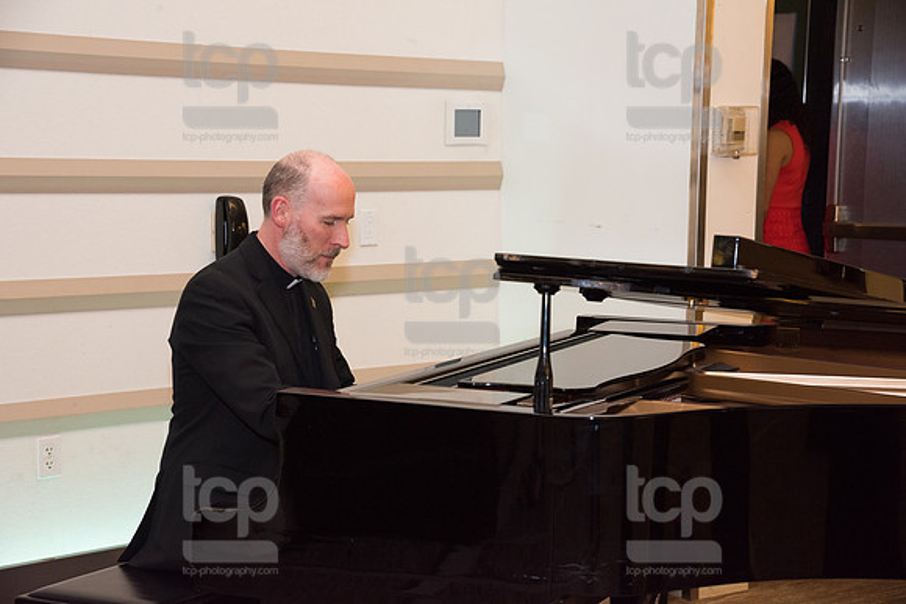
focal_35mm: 75
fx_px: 1888
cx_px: 453
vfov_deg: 18.2
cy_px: 302
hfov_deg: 27.0
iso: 1250
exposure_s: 1/200
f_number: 7.1
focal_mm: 75
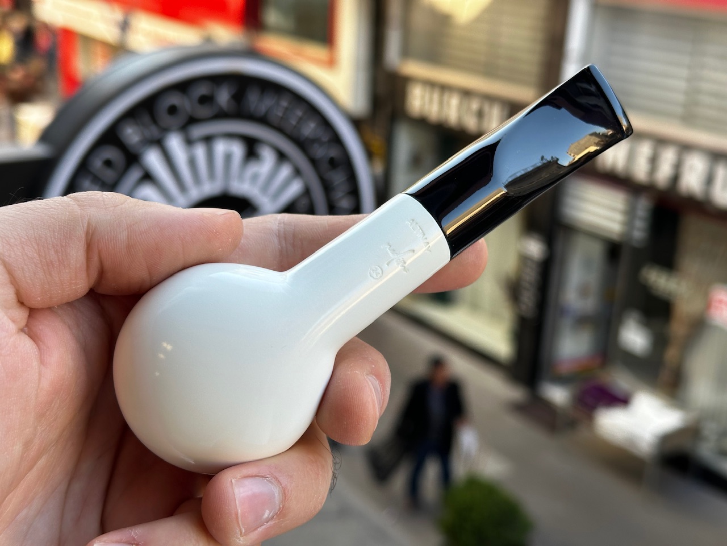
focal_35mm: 48
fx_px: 1008
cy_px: 273
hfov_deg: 39.7
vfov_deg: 30.3
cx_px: 364
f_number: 1.78
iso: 50
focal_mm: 6.86
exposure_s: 1/246
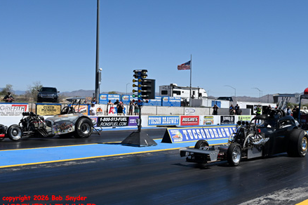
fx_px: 351
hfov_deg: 47.4
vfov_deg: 32.6
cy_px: 111
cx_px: 154
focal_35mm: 41
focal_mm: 24
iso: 220
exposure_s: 1/2000
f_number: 5.6
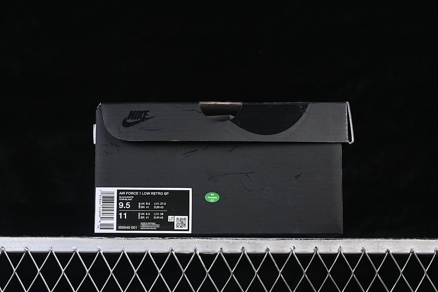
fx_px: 912
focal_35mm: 75
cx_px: 219
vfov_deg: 18.2
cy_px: 146
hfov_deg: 27.0
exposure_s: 1/60
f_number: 6.3
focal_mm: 50
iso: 160
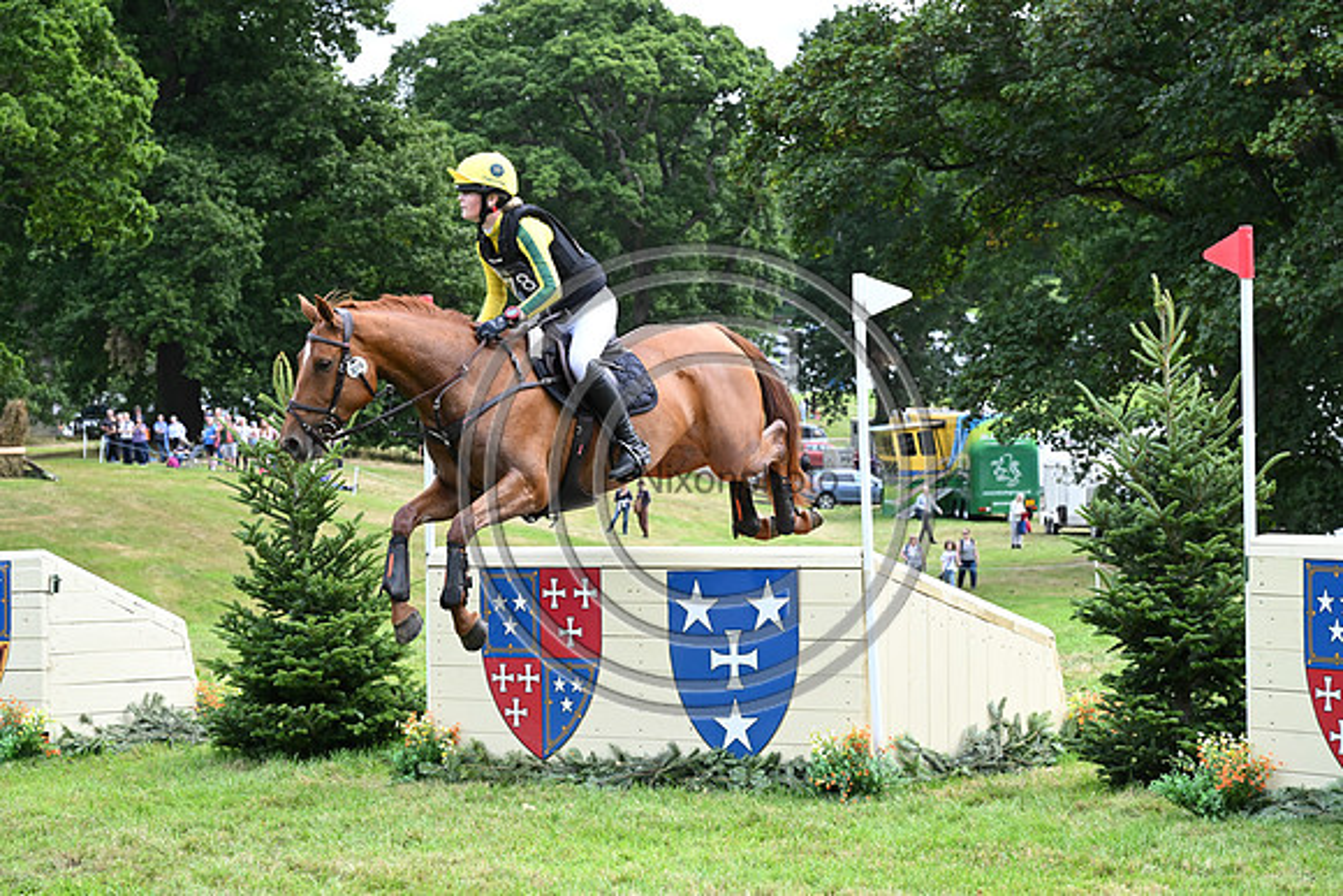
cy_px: 448
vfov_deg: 13.0
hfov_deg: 19.5
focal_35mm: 105
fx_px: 3918
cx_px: 672
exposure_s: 1/1250
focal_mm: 105
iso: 2800
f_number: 9
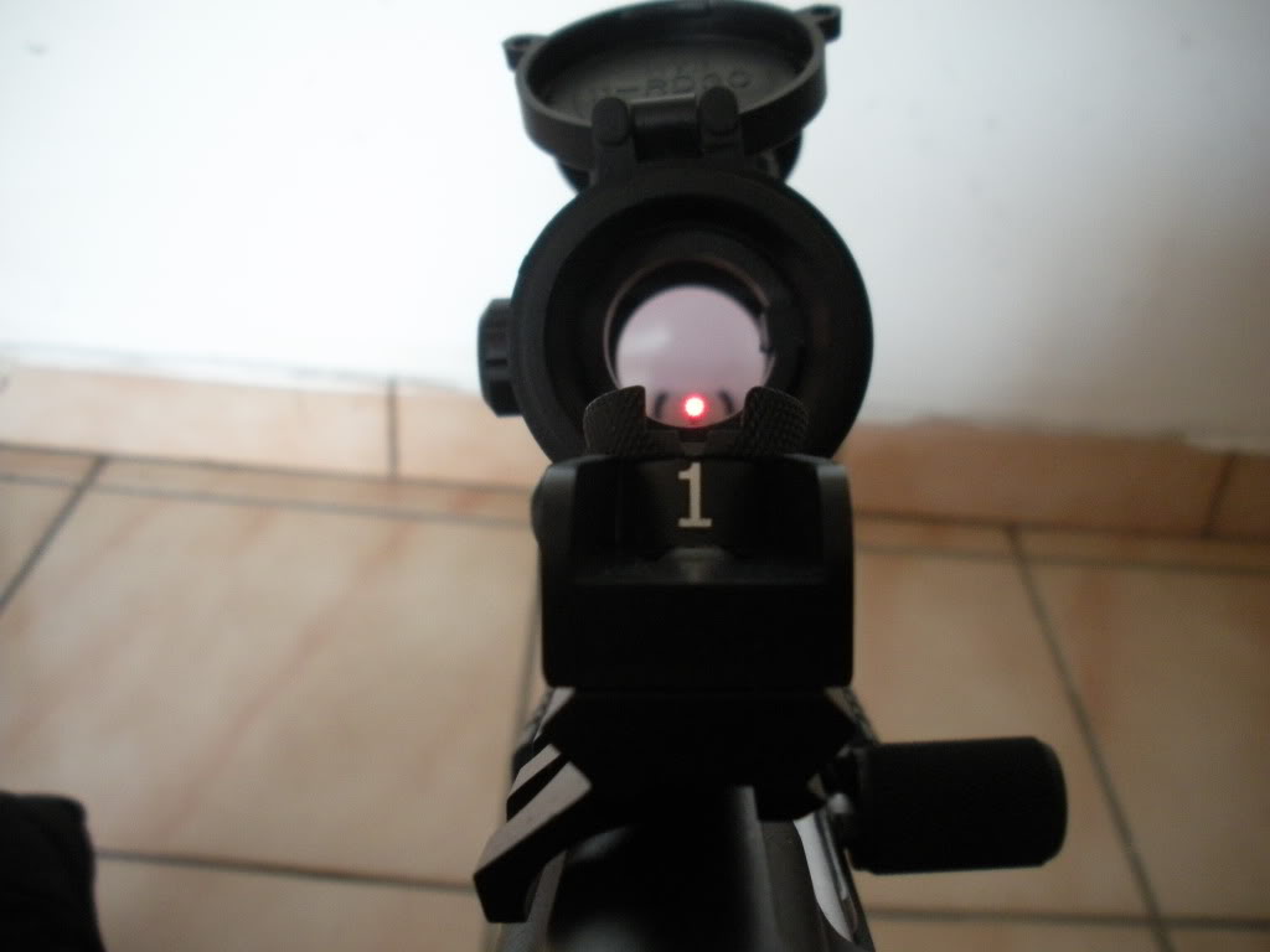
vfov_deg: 40.7
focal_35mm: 35
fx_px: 1284
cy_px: 476
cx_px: 635
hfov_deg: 52.6
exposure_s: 1/13
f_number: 3.5
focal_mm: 6.3
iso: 400
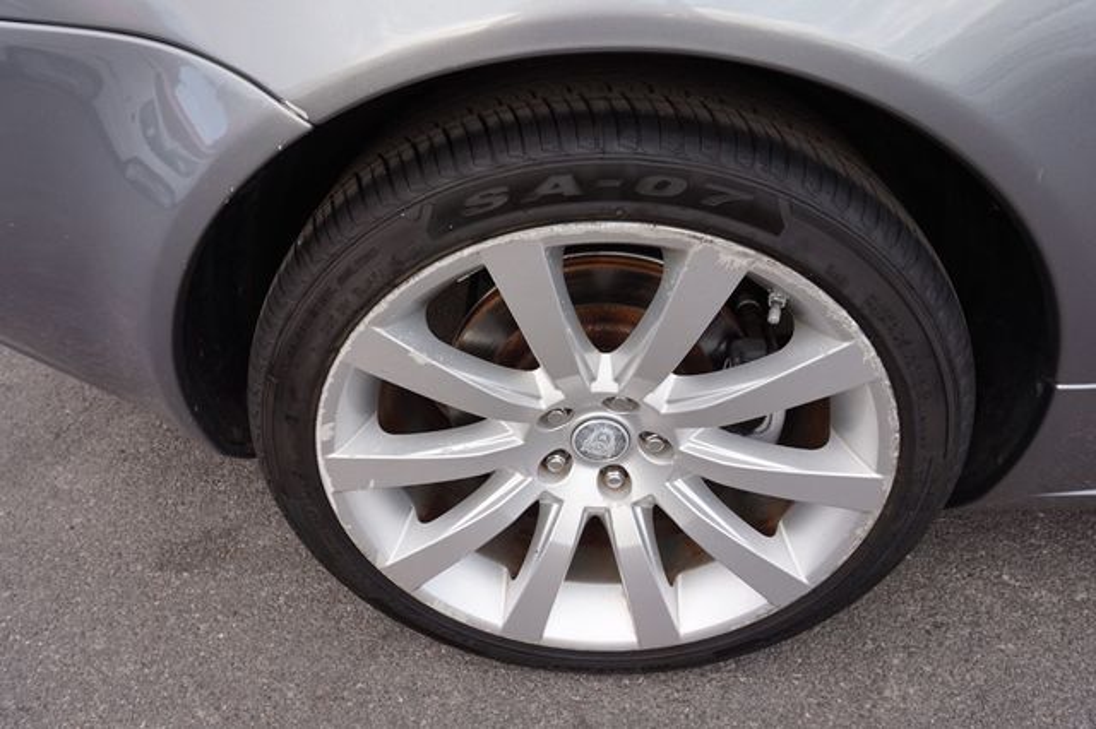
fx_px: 730
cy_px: 364
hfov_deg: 73.8
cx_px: 548
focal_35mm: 24
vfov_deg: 53.1
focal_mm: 16
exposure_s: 1/100
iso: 100
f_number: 5.6
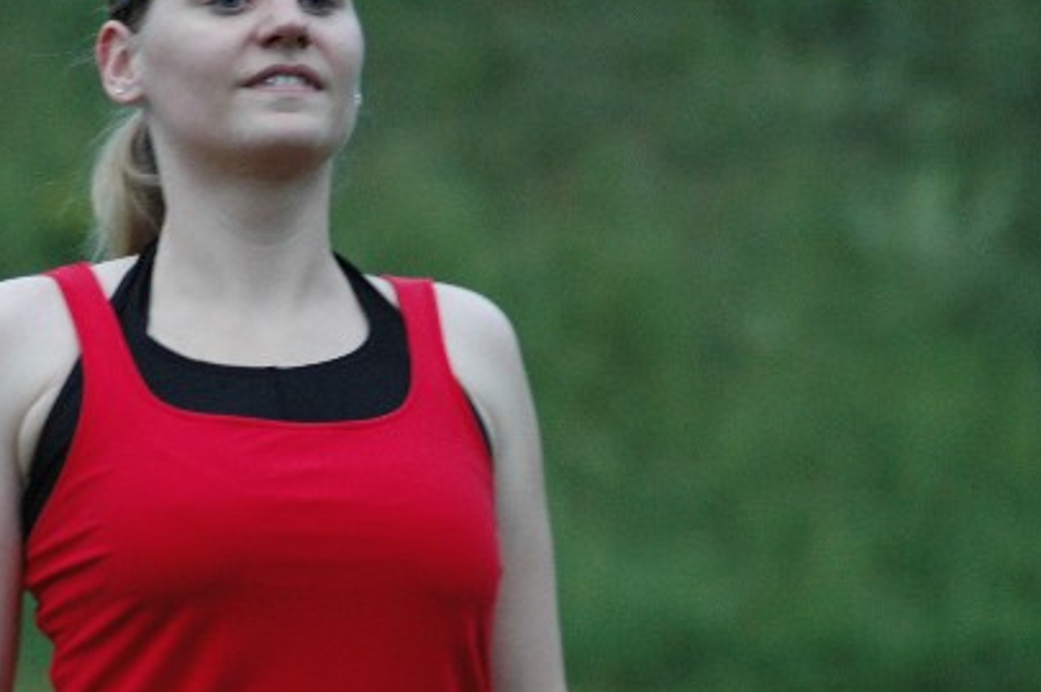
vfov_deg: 3.2
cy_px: 305
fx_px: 12308
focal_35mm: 426
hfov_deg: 4.8
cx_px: 277
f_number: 4.8
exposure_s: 1/80
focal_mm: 180
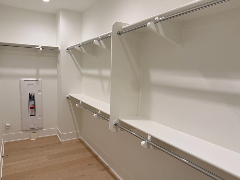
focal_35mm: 25
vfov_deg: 54.9
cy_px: 93
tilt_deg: -6.8
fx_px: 173
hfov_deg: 69.4
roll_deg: -2.1
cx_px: 115
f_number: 1.78
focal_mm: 6.76
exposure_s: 1/120
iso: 64
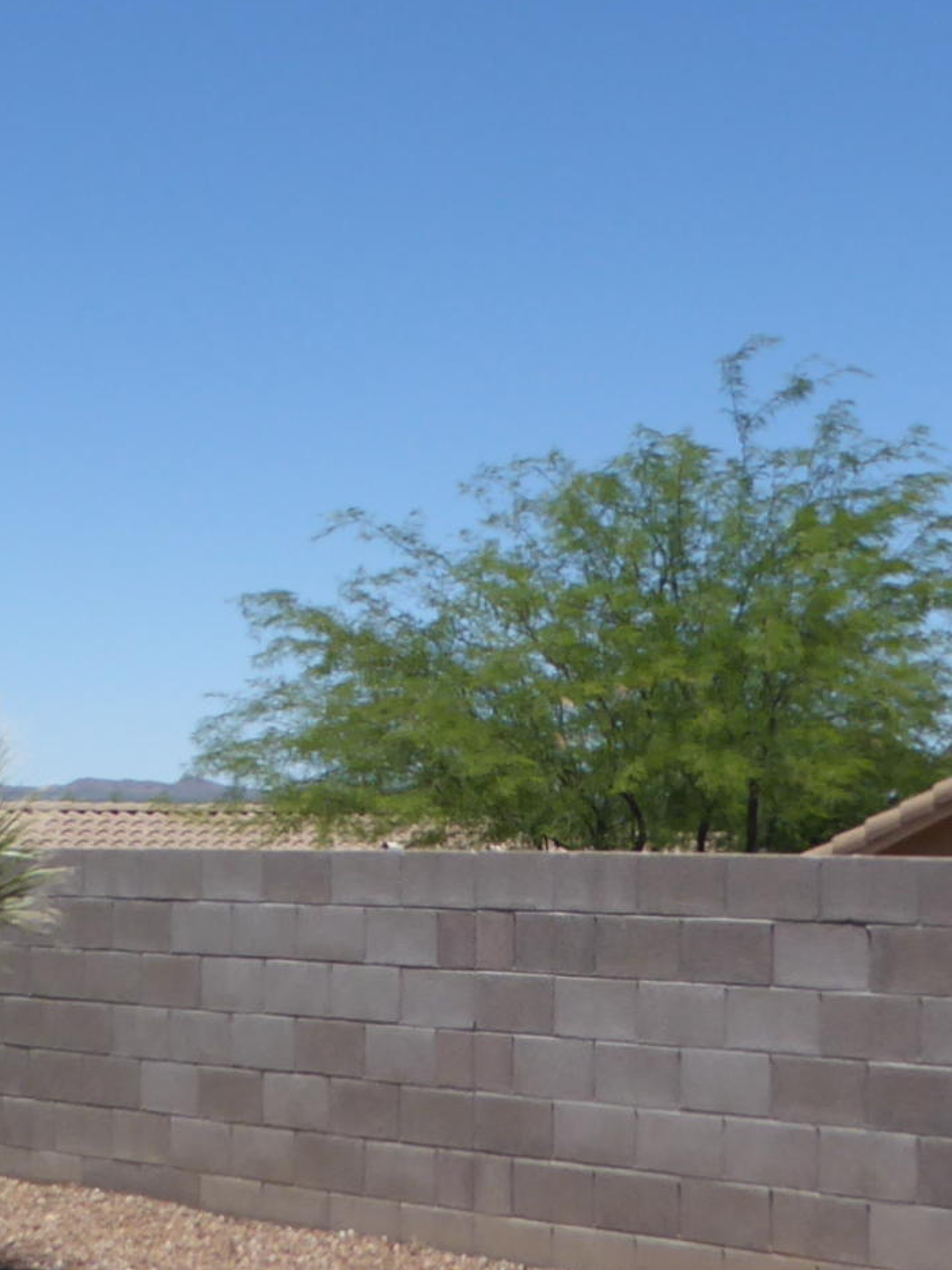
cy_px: 846
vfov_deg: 25.2
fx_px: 2824
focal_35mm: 77
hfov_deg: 19.1
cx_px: 534
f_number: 3.3
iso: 80
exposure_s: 1/1000
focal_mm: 4.3
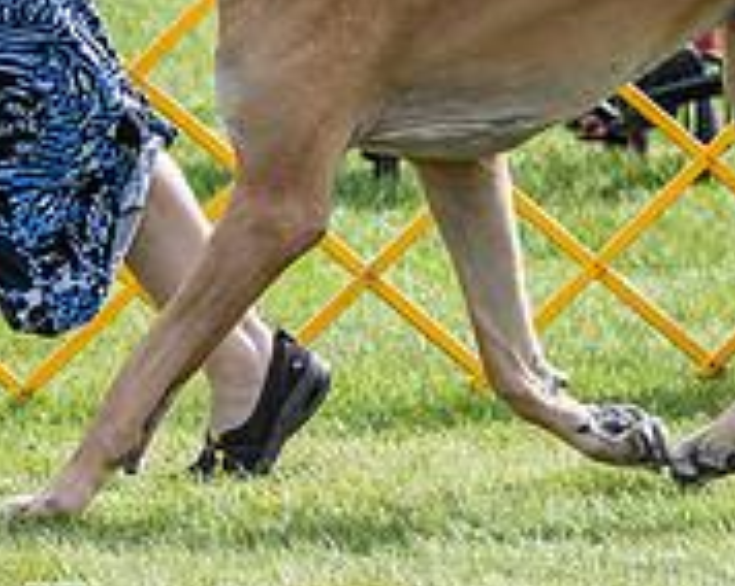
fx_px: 13668
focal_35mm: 629
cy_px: -227
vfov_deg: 2.5
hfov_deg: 3.1
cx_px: 206
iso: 500
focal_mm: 156
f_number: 5.6
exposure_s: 1/1250
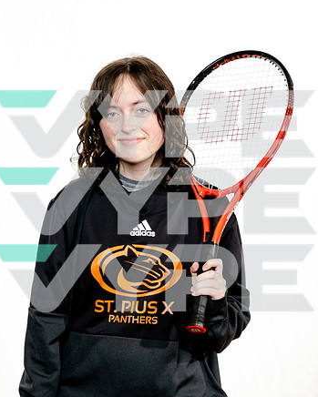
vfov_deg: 19.2
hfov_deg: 15.4
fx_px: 1176
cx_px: 112
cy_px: 199
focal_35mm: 100
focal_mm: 68
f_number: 8
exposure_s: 1/250
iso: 160
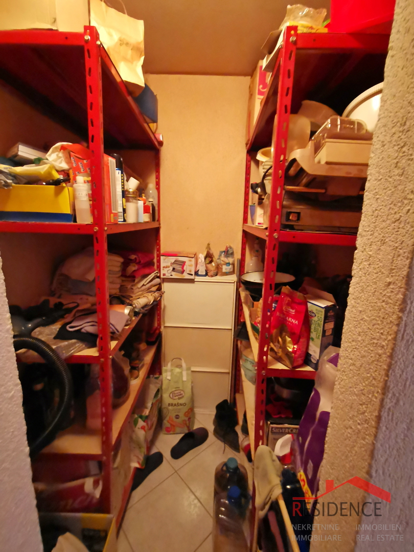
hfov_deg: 78.1
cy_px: 276
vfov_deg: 94.5
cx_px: 207
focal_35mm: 16
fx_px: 255
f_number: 2.2
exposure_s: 1/17.1
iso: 2000
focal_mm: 2.35
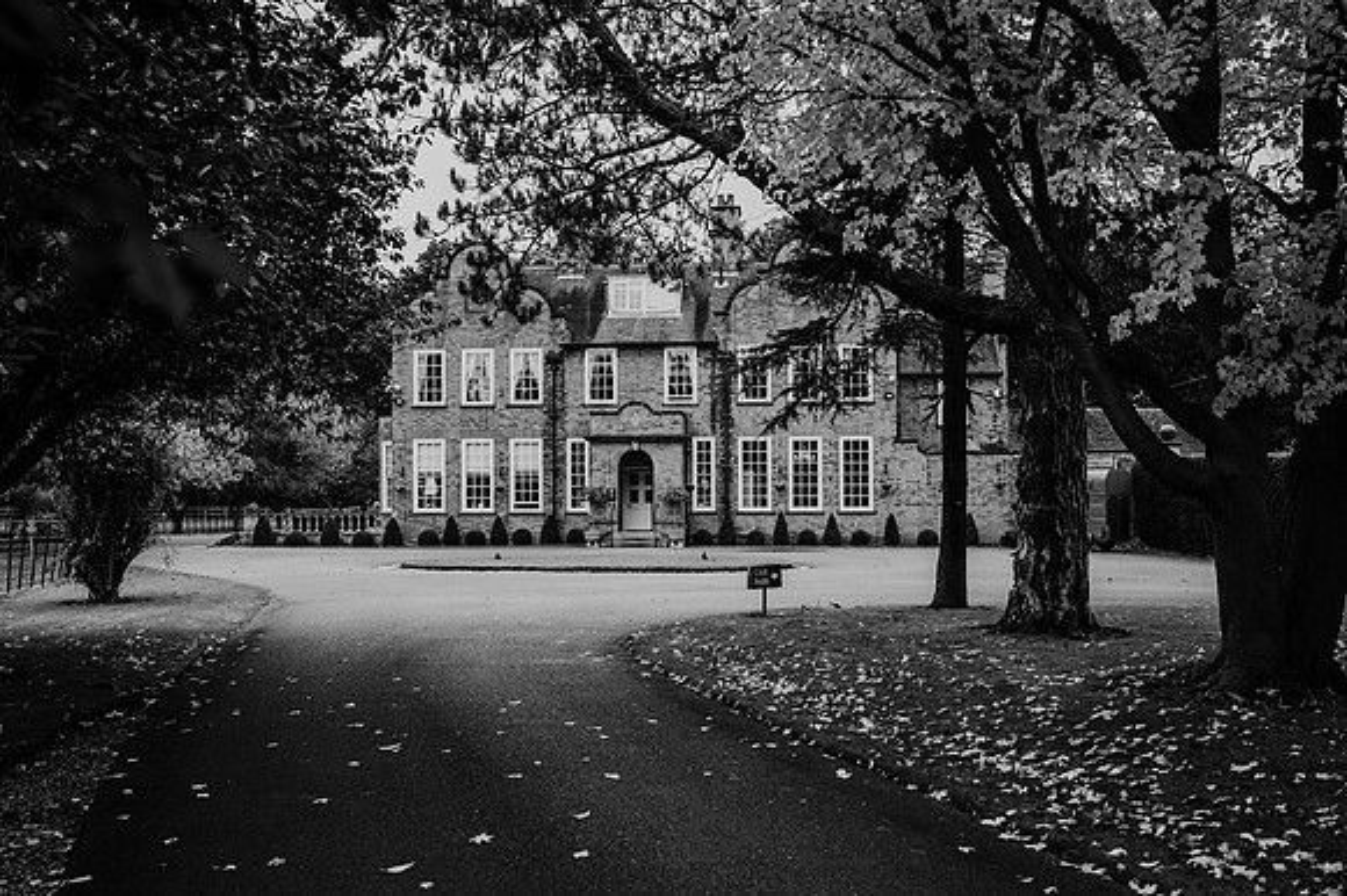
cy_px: 448
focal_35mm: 36
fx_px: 1348
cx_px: 674
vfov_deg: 36.8
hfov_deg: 53.1
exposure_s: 1/160
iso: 220
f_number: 3.5
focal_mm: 35
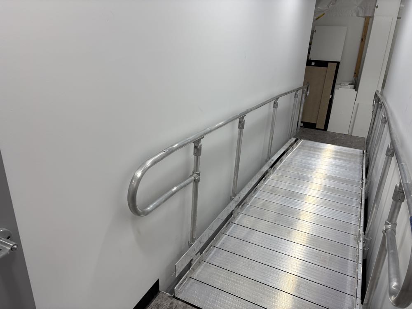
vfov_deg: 53.1
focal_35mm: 26
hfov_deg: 67.3
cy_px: 154
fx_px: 309
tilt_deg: -18.7
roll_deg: +2.6
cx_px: 206
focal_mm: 5.96
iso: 32
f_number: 1.6
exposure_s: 1/126
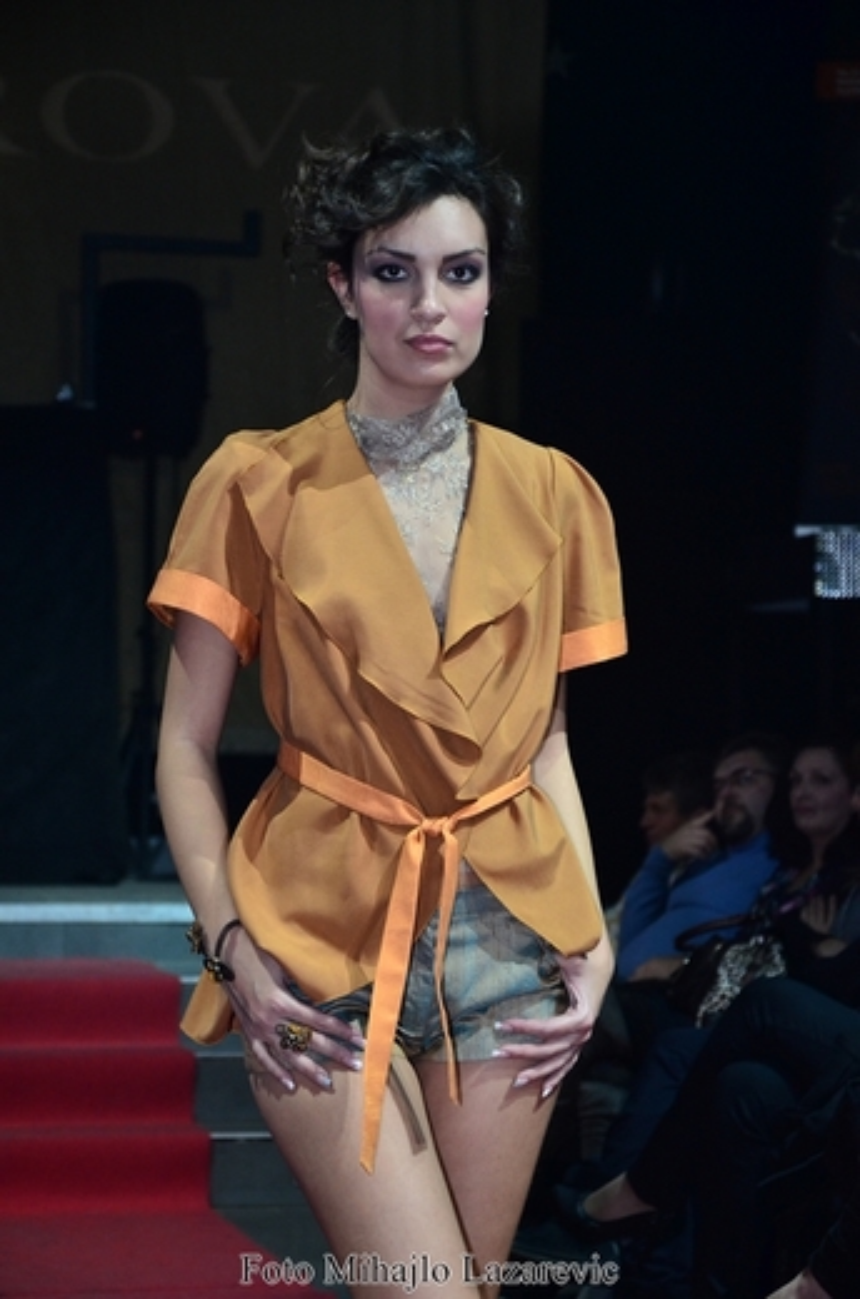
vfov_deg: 18.2
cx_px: 430
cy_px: 650
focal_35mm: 112
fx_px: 4053
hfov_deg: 12.1
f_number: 5.3
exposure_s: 1/125
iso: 800
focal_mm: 75
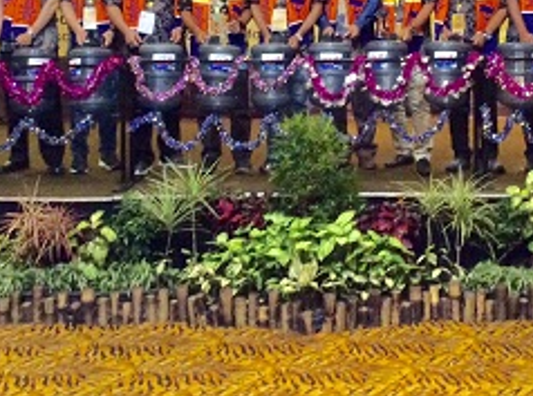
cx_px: 320
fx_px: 1029
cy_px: 10
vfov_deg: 21.1
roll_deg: +0.8
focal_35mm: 67
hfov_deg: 29.0
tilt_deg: -1.9
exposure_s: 1/25
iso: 160
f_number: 2.4
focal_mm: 3.3
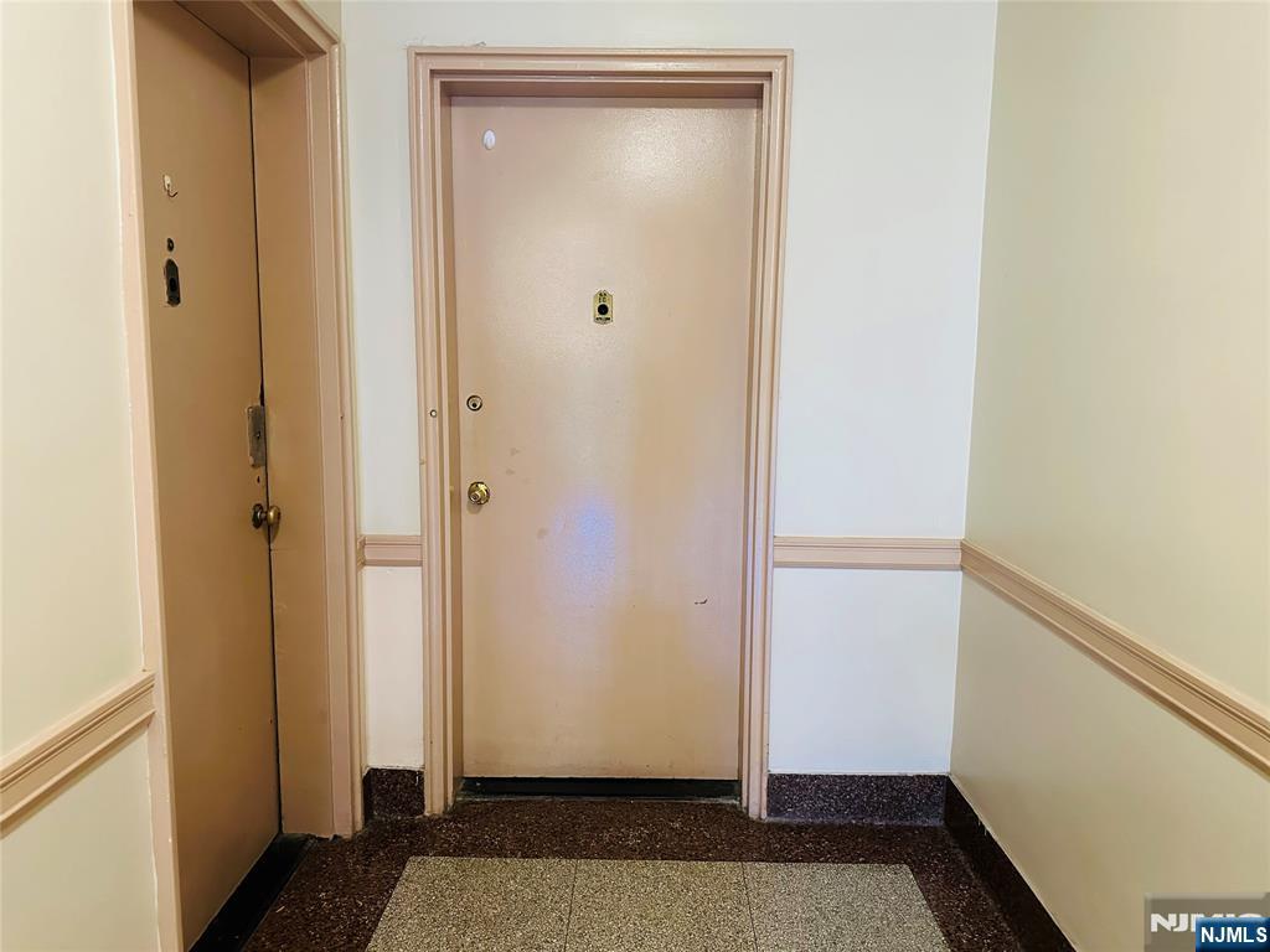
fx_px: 881
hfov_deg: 71.6
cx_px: 635
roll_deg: -1.4
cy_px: 476
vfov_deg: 56.8
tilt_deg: -7.0
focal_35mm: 24
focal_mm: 6.86
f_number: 1.78
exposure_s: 1/60
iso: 640
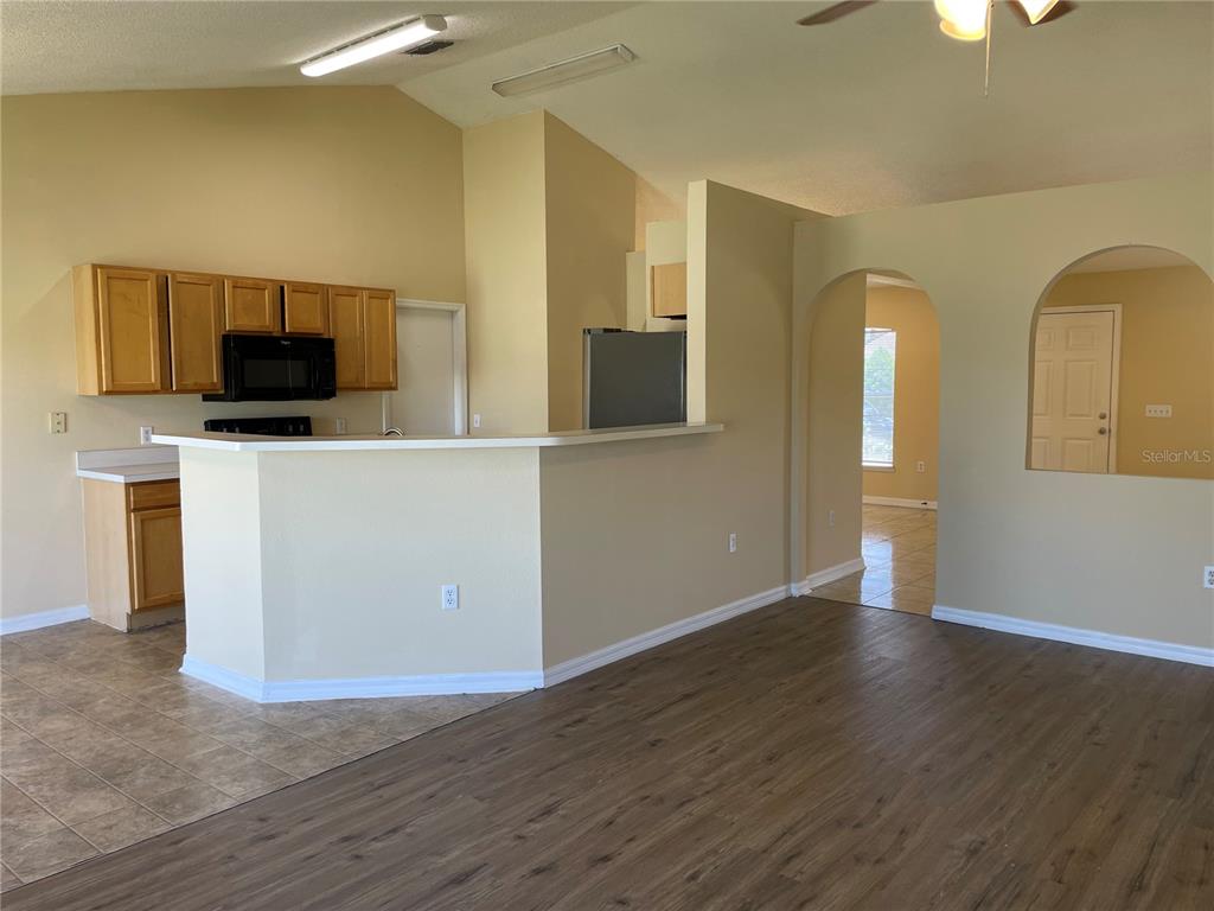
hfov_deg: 67.3
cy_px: 456
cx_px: 607
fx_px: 912
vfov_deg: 53.1
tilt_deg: -4.4
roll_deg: +0.6
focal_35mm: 26
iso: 50
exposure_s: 1/120
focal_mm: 4.2
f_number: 1.6
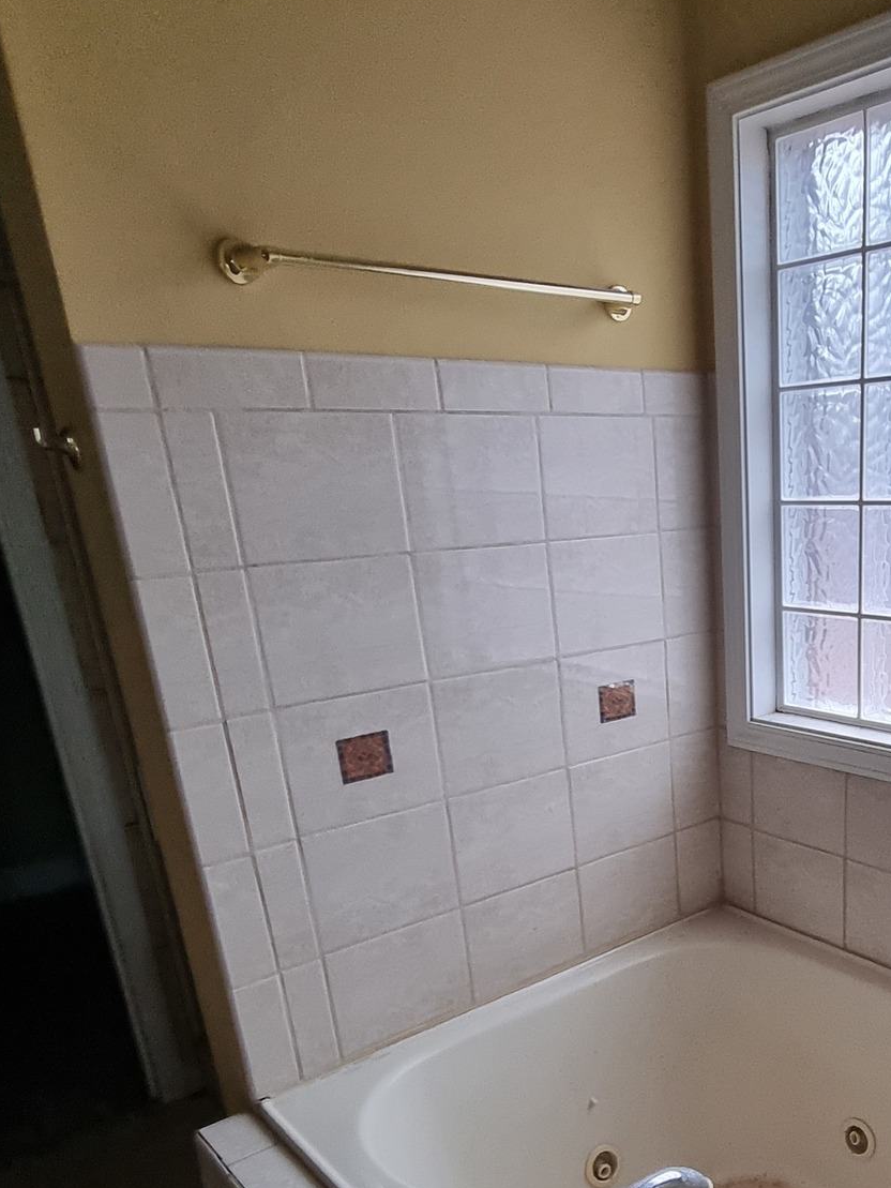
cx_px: 733
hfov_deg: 48.0
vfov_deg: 62.4
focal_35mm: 27
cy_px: 858
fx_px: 926
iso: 200
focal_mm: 2.2
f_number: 2.2
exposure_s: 1/60
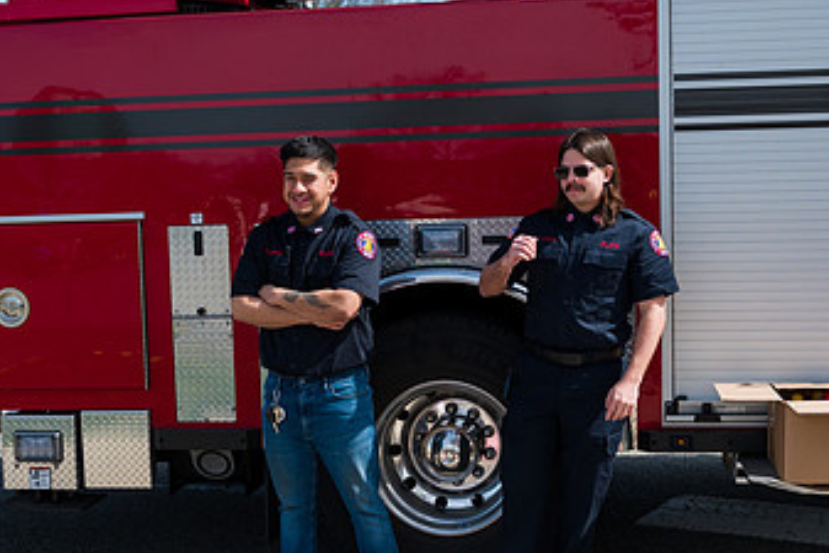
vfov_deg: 24.6
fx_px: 1267
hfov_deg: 36.2
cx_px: 430
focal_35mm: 55
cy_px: 320
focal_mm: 32
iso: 200
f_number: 4
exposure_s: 1/3200
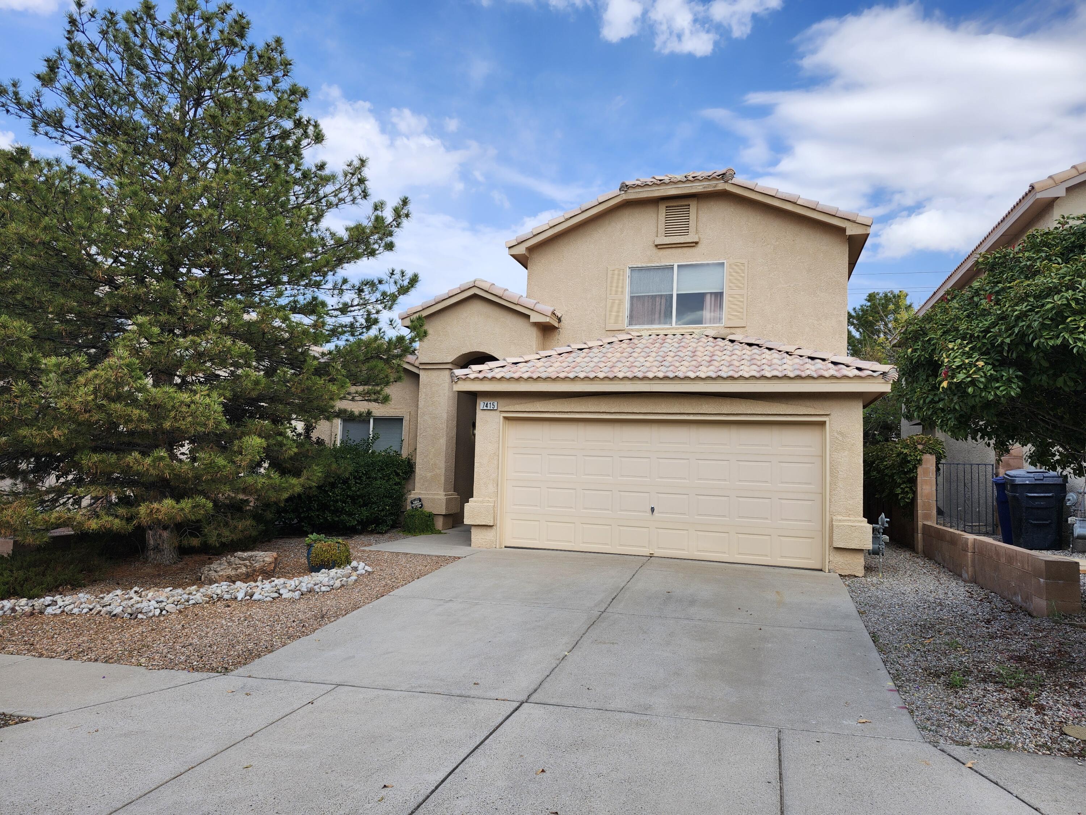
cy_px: 408
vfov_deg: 58.9
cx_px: 543
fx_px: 722
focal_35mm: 23
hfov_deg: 73.9
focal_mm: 5.54
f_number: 1.8
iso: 25
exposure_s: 1/1208
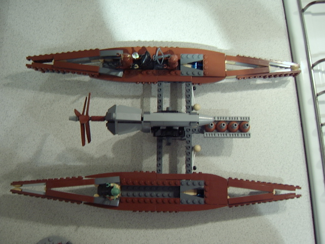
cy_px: 122
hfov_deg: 58.4
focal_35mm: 31
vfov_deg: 45.4
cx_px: 162
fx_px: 291
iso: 100
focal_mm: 8.13
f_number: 2.7
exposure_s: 1/4
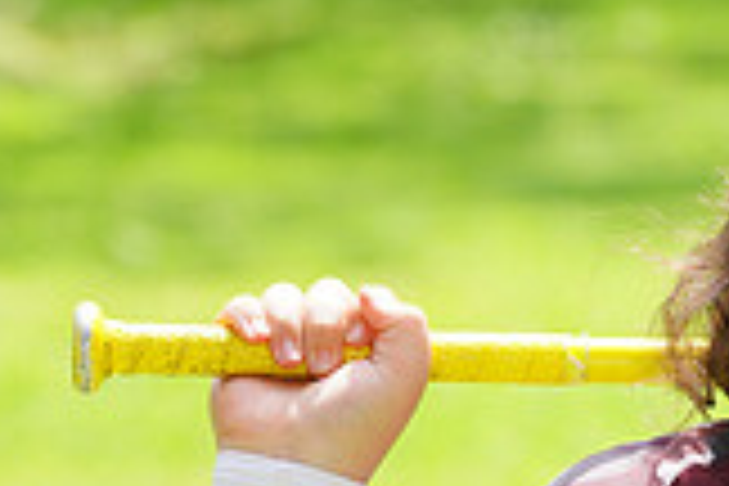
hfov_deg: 2.7
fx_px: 15328
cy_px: 639
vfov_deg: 1.8
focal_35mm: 757
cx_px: 706
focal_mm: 212
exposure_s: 1/160
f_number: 8
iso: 200
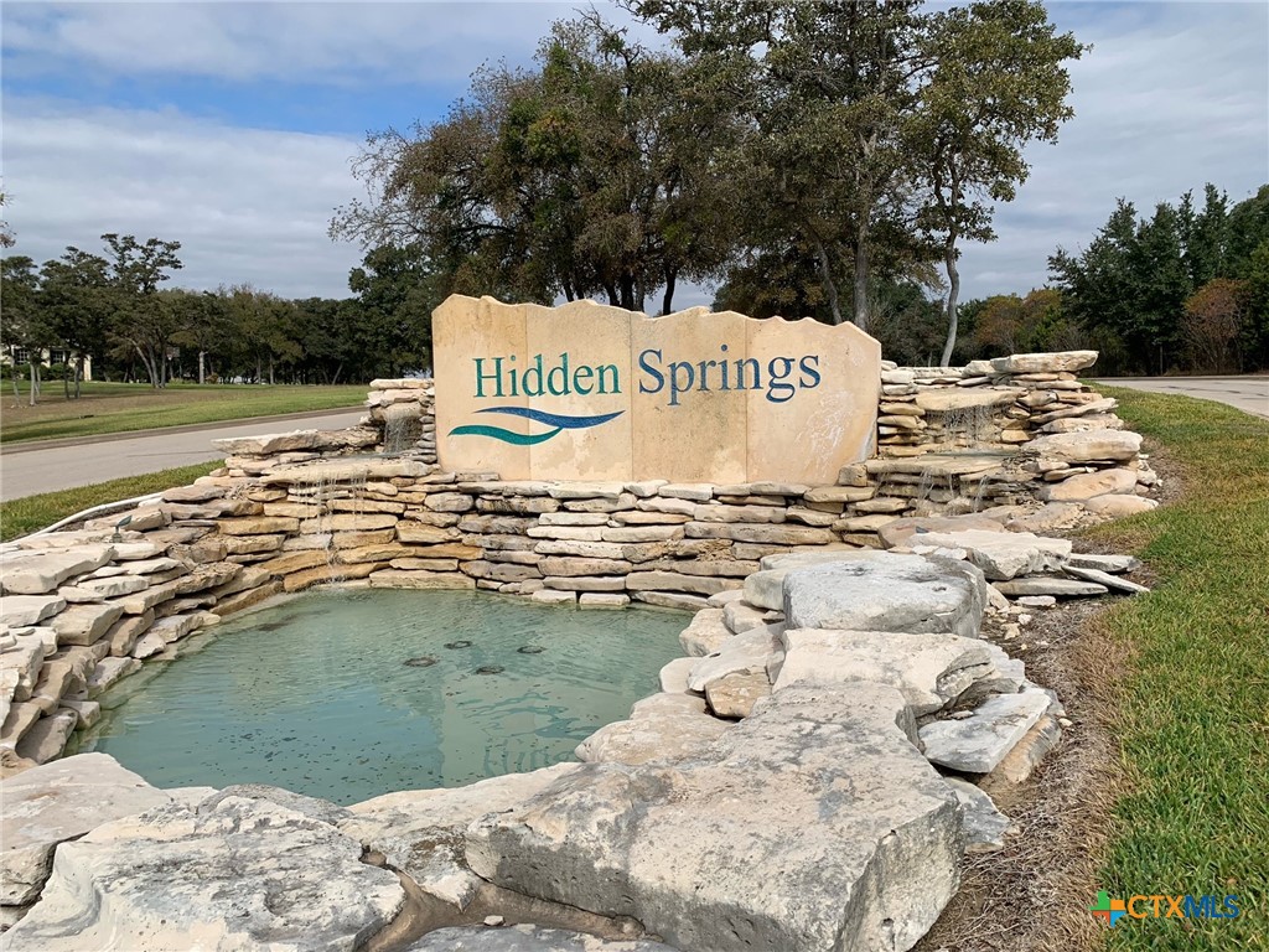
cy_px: 476
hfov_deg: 67.3
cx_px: 634
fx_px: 953
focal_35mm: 26
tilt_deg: -0.8
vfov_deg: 53.1
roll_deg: +0.5
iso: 25
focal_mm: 4.25
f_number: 1.8
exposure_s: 1/4098
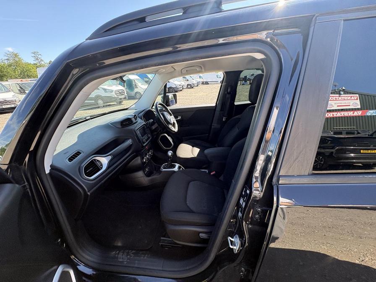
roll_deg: -6.0
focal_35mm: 14
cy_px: 141
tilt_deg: -18.9
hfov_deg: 102.1
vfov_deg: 85.7
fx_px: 152
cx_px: 188
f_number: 2.2
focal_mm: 2.22
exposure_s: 1/181
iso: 64
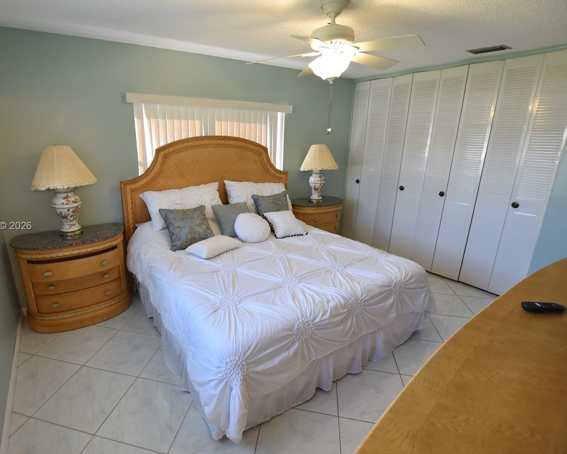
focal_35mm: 17
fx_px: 285
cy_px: 227
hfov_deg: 89.0
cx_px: 241
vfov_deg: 77.0
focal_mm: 10
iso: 560
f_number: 4
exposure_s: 1/60
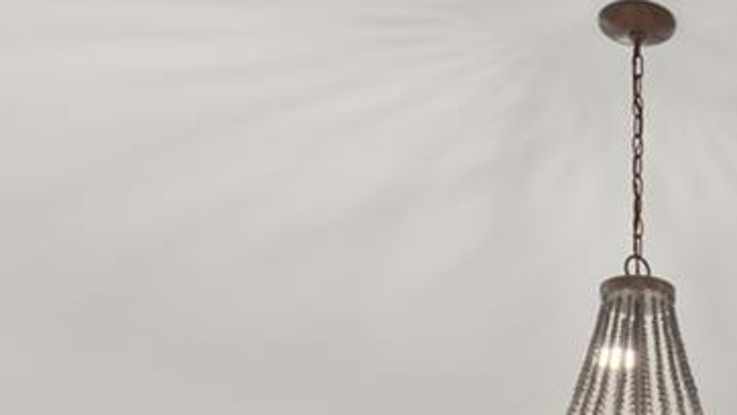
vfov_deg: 13.8
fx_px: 1447
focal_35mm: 74
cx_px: 800
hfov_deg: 26.4
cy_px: 838
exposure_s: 1/8
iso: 1000
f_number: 8
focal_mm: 16
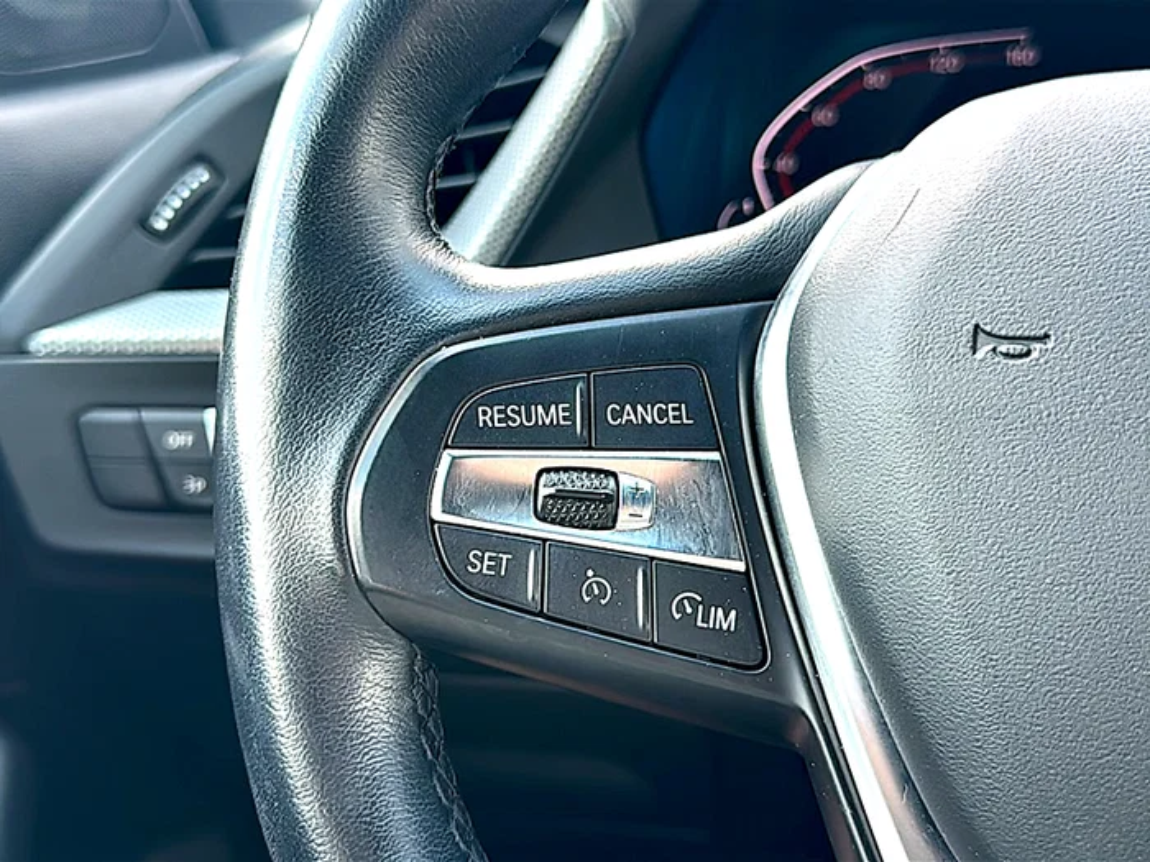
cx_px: 575
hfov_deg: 52.6
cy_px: 431
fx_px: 1163
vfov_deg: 40.7
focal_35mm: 35
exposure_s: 1/155
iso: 64
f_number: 1.78
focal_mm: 6.86
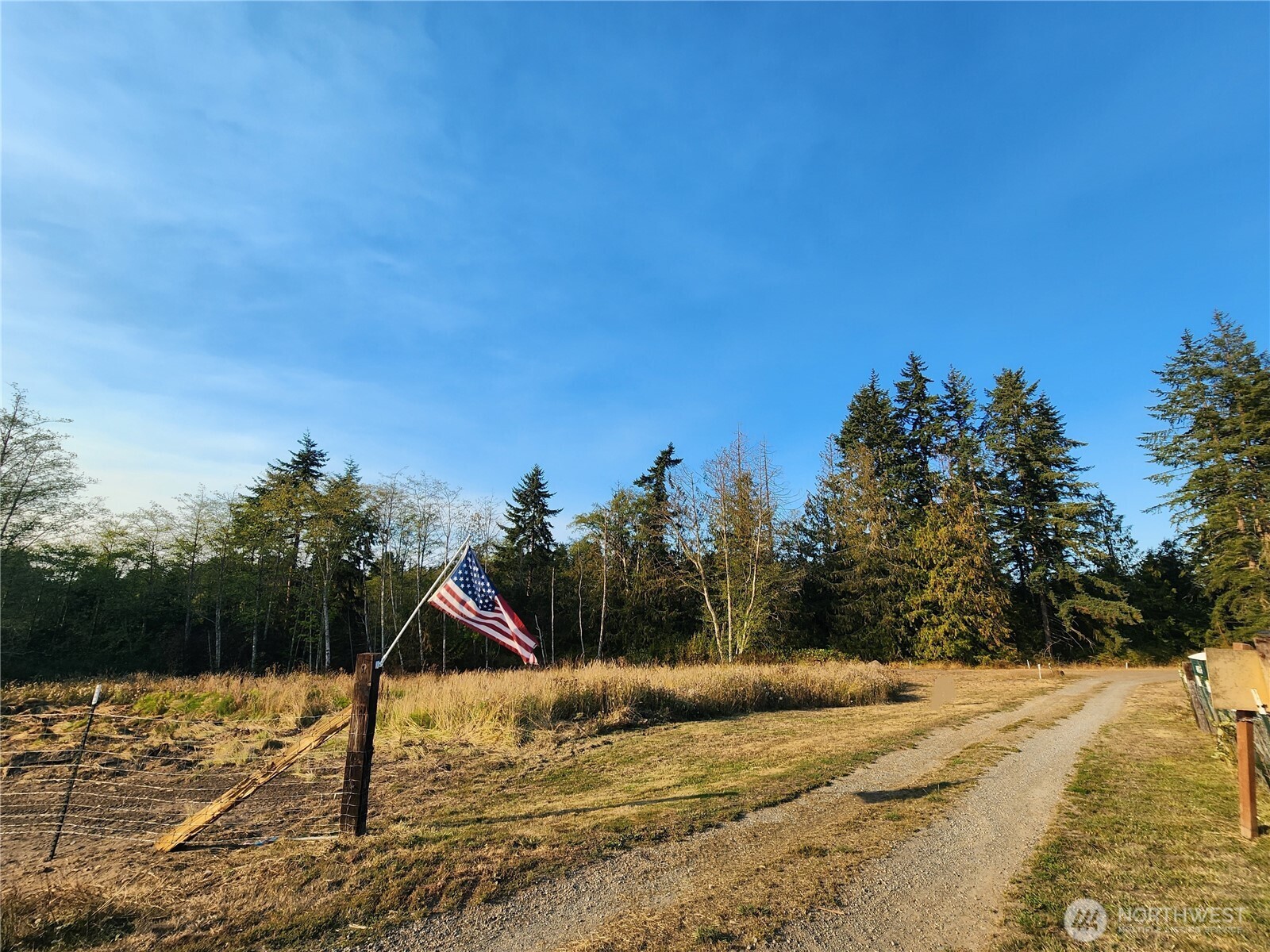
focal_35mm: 13
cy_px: 476
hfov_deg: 106.2
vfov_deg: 89.9
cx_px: 635
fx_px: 477
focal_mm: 2.2
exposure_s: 1/1293
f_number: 2.2
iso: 50
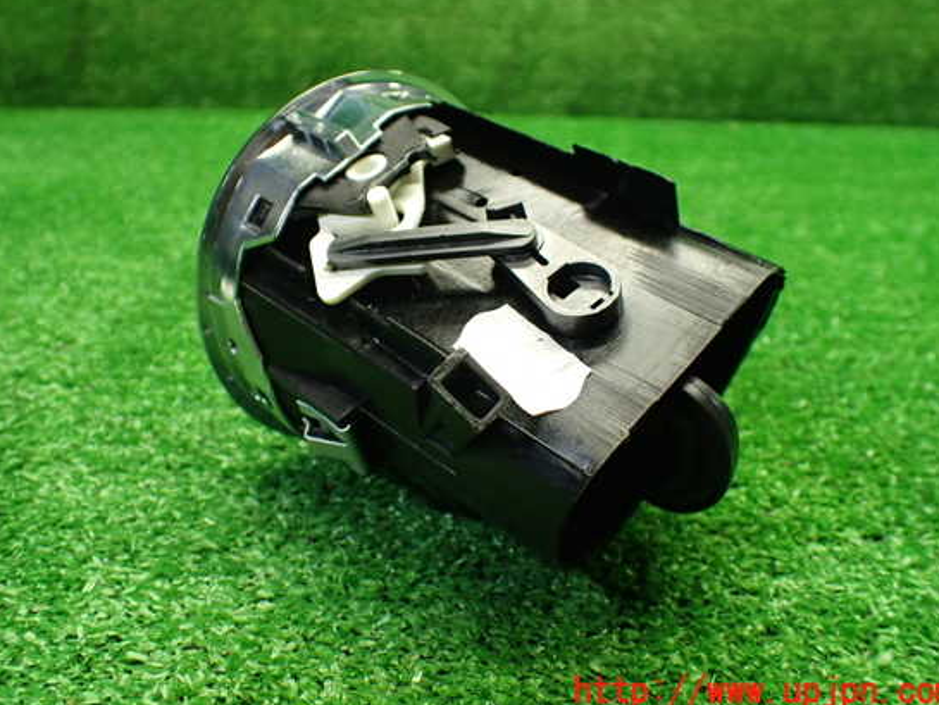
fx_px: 895
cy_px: 326
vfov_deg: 42.9
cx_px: 446
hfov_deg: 55.3
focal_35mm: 33
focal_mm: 5.4
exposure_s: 1/125
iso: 640
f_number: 2.3
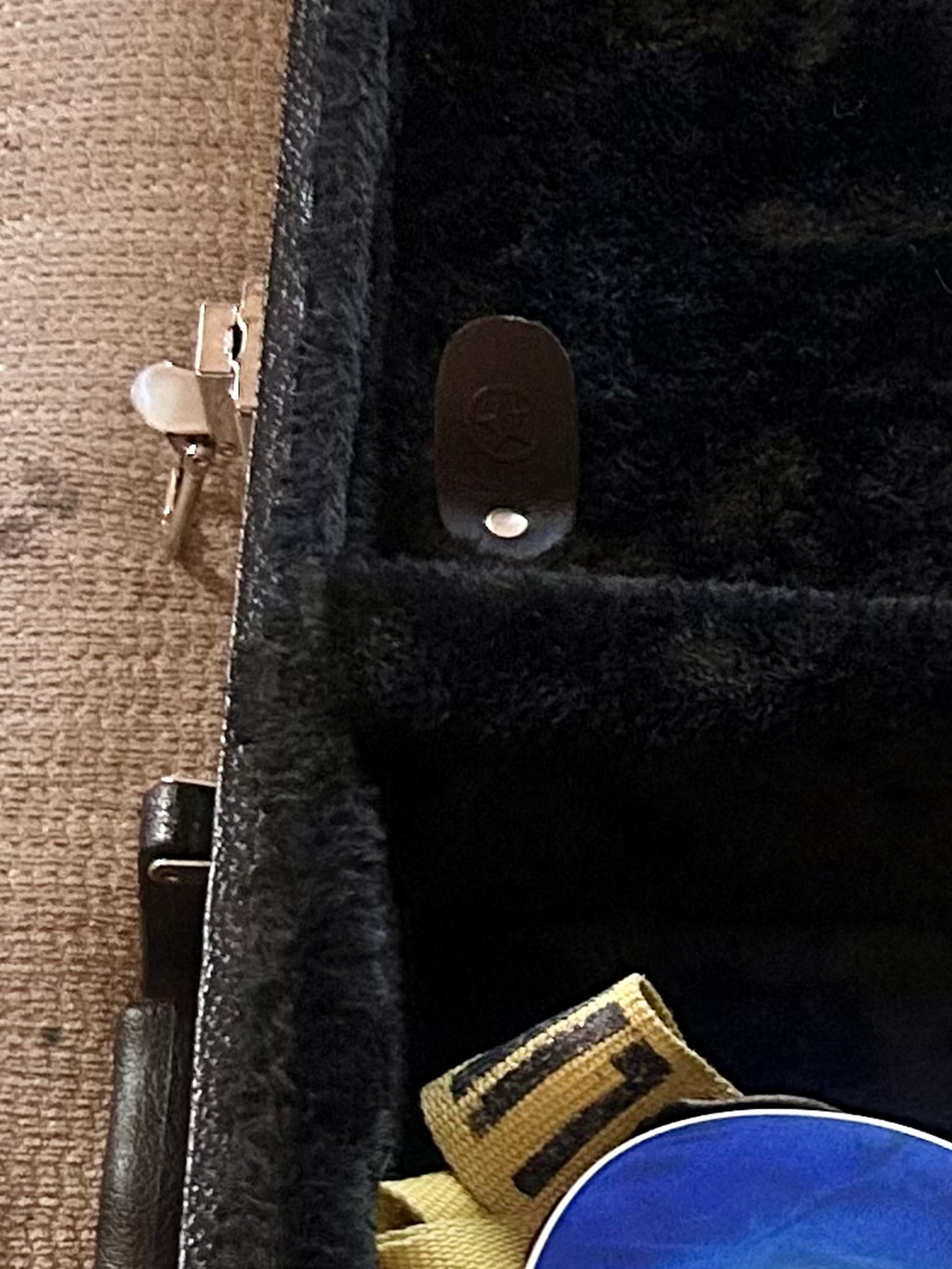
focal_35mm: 100
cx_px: 1642
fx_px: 3666
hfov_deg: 13.5
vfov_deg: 19.1
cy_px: 1252
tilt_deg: -63.7
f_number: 1.5
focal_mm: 5.7
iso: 1000
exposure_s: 1/30
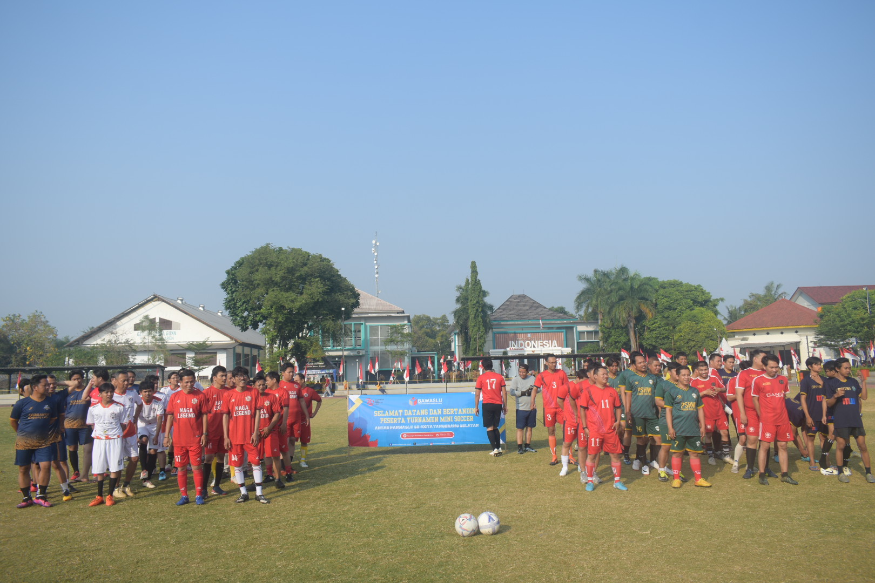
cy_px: 292
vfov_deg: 47.9
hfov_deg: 67.4
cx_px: 438
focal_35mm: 27
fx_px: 656
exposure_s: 1/500
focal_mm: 18
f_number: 5
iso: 100
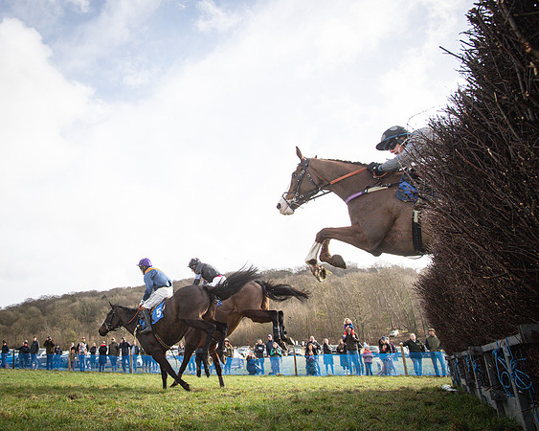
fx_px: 465
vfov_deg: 49.7
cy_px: 206
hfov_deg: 57.9
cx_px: 154
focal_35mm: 29
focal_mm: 20
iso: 1250
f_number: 8
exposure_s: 1/1600
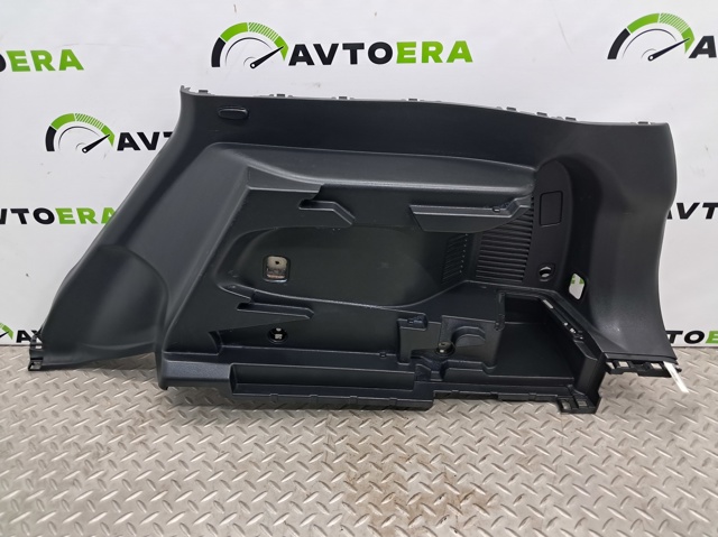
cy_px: 268
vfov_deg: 51.3
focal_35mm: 27
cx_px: 359
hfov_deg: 65.4
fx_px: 560
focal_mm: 4
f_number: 1.8
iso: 160
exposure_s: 1/50
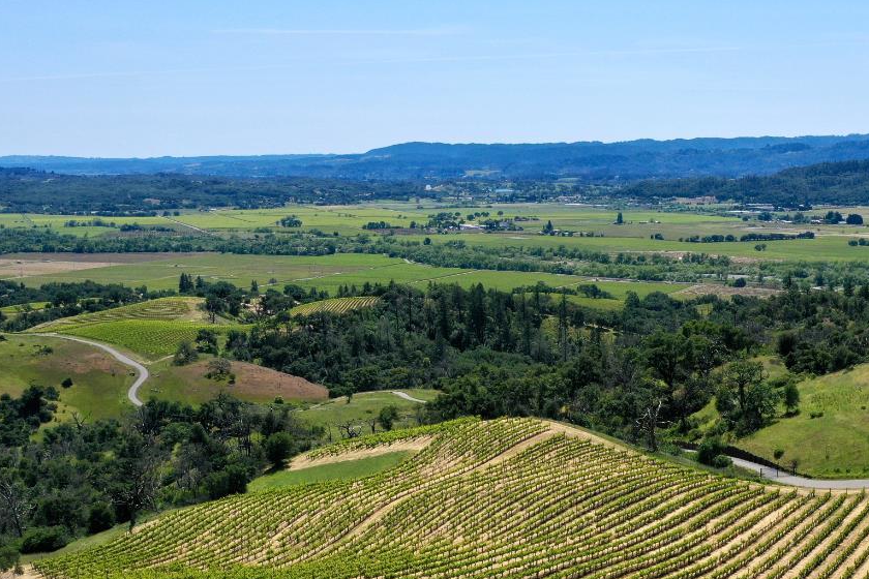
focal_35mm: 50
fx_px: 1207
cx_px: 604
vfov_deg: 26.6
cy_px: 448
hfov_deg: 39.0
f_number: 6.3
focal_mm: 10.26
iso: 100
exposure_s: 1/500
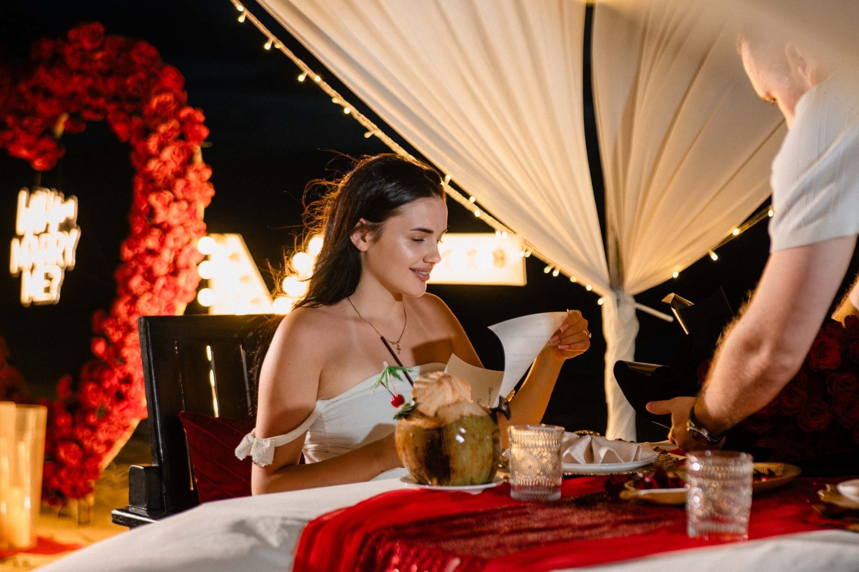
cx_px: 519
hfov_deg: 32.5
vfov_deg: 22.0
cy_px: 329
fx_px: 1469
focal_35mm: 62
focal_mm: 50
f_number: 2.2
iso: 4000
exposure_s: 1/320
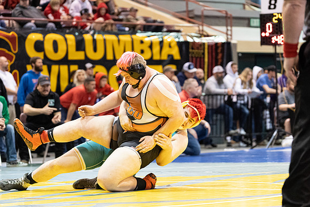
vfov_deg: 10.4
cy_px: 104
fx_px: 1137
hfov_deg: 15.5
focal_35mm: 132
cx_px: 155
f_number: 4
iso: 10000
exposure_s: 1/500
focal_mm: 132
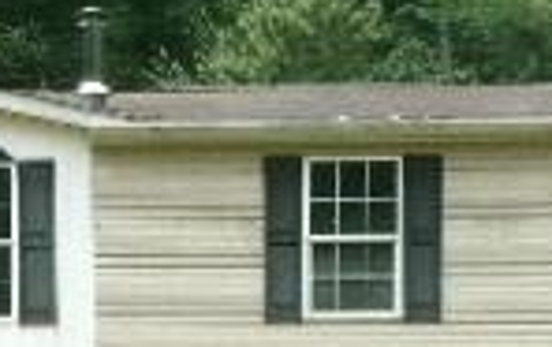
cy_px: 515
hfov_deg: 12.5
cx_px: 11
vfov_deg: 7.8
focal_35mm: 165
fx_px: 2486
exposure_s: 1/38
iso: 100
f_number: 11.8
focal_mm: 6.4
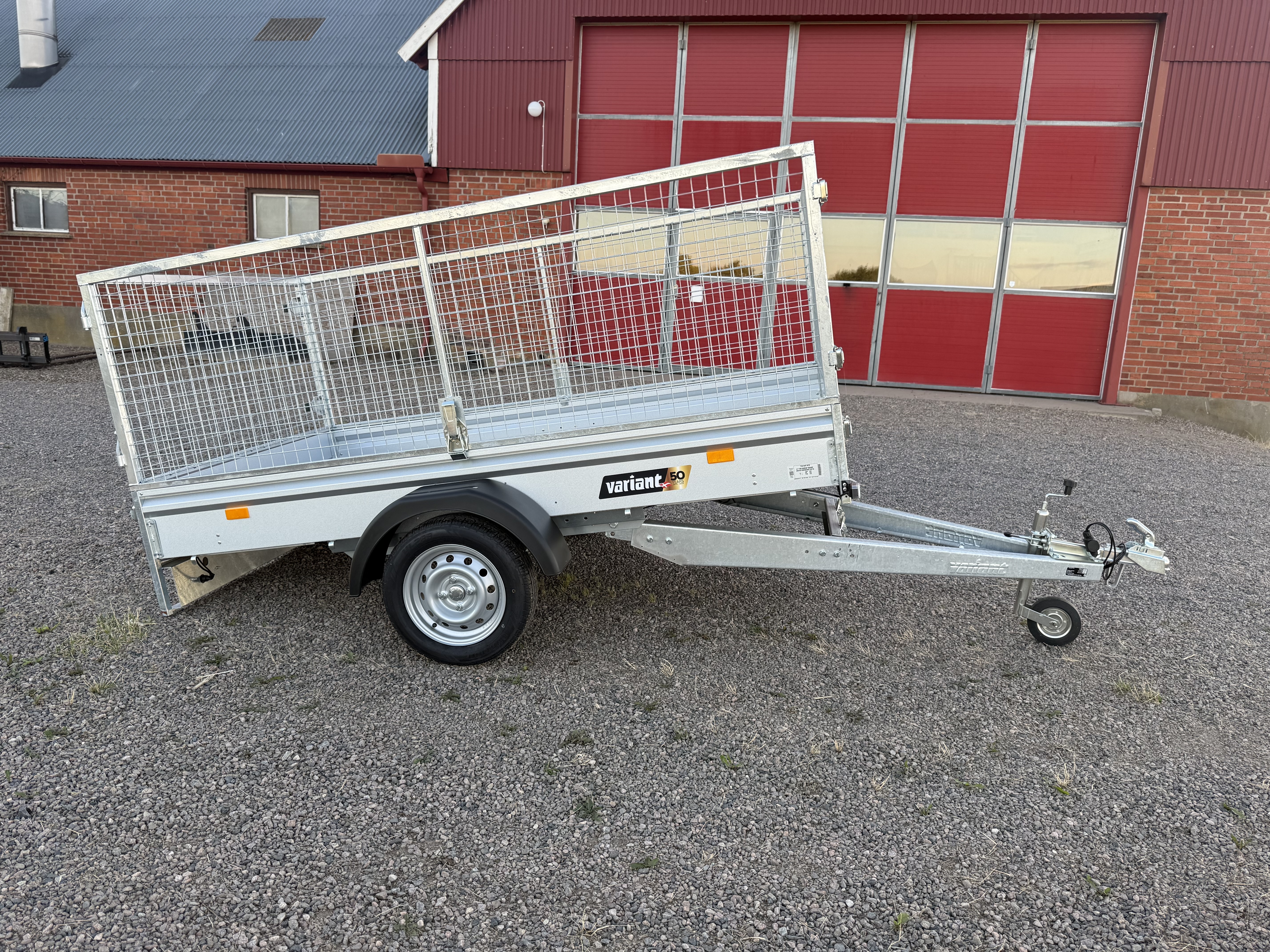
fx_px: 881
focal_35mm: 24
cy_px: 476
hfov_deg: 71.6
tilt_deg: -11.0
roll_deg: -3.3
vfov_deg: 56.8
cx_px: 635
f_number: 1.78
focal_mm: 6.76
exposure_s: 1/333
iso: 80
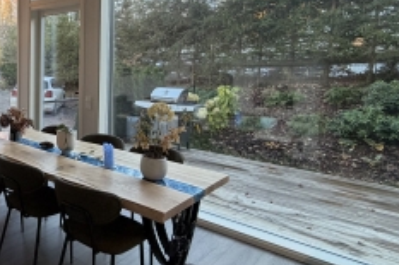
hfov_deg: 51.9
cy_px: 77
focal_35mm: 30
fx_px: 332
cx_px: 17
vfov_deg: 42.6
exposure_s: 1/91
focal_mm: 2.22
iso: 160
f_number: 2.2
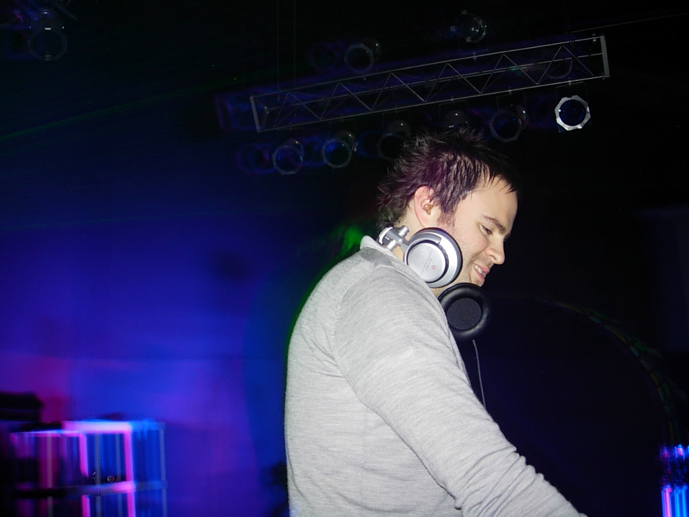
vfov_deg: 37.7
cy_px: 258
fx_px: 756
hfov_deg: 49.0
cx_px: 344
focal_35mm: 38
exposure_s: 1
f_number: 2.8
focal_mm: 7.8
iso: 79
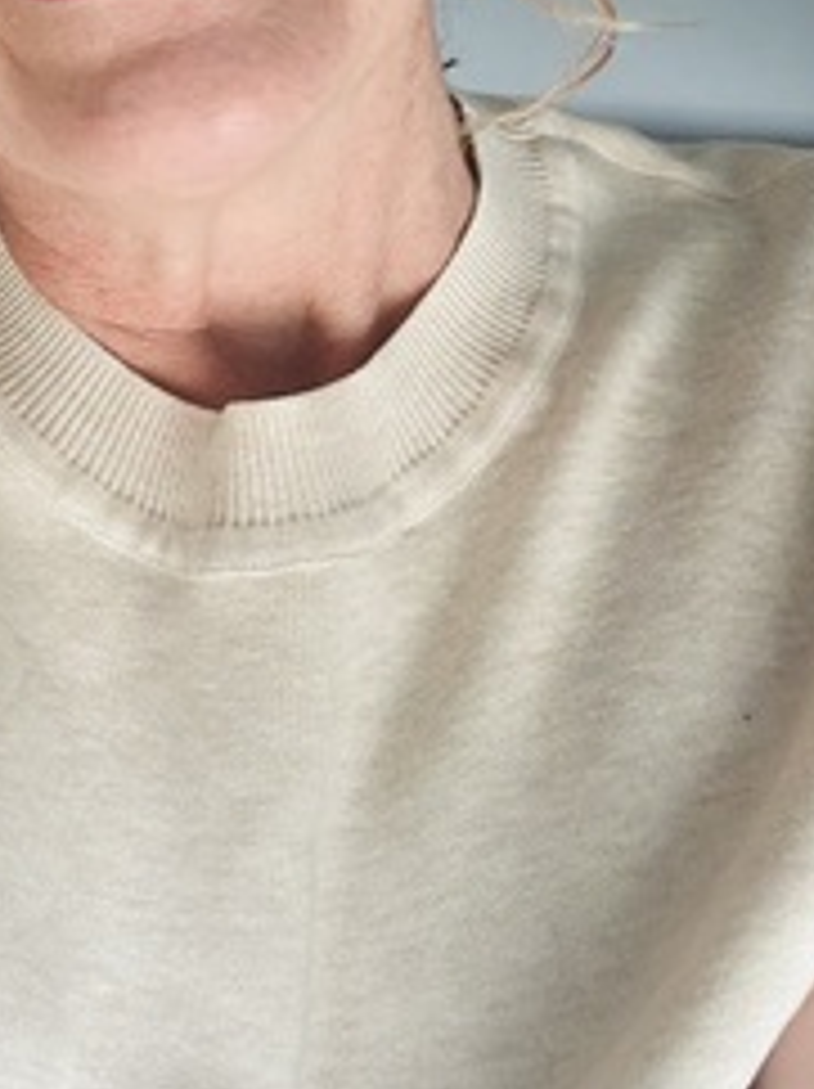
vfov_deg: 29.6
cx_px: 209
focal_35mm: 62
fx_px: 1947
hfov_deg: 23.4
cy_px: 63
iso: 100
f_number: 1.9
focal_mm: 2.69
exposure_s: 1/60
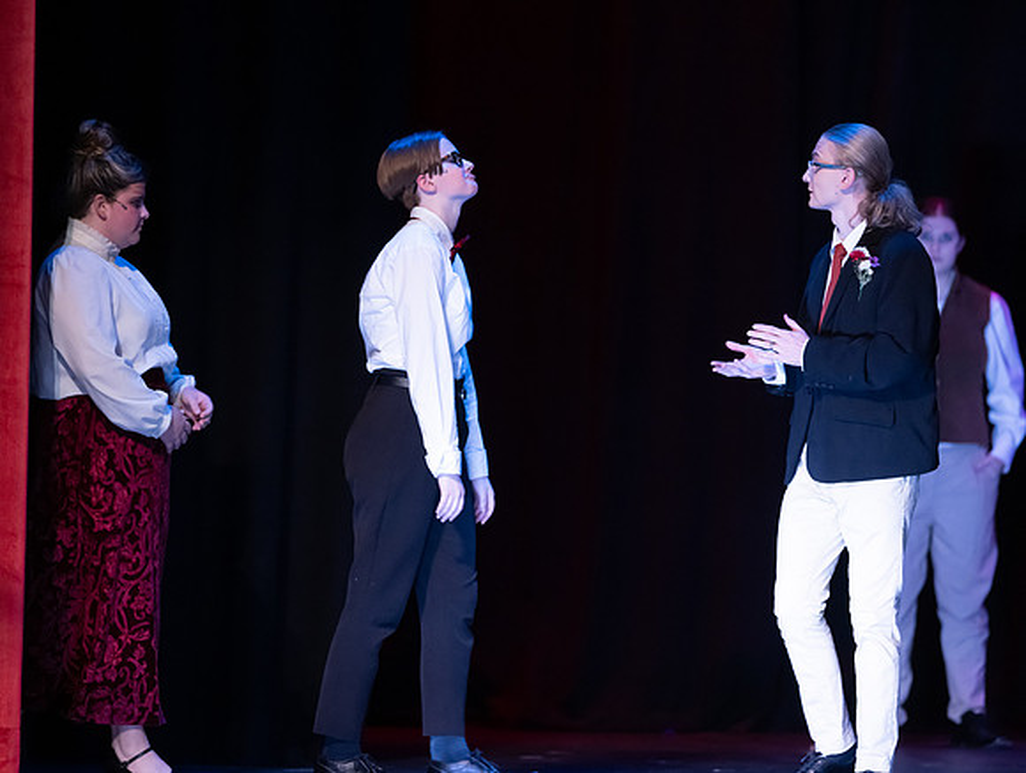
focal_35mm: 332
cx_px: 586
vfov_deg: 4.5
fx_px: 9857
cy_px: 388
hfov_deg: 6.0
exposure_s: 1/400
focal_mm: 300
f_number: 2.8
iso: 8000
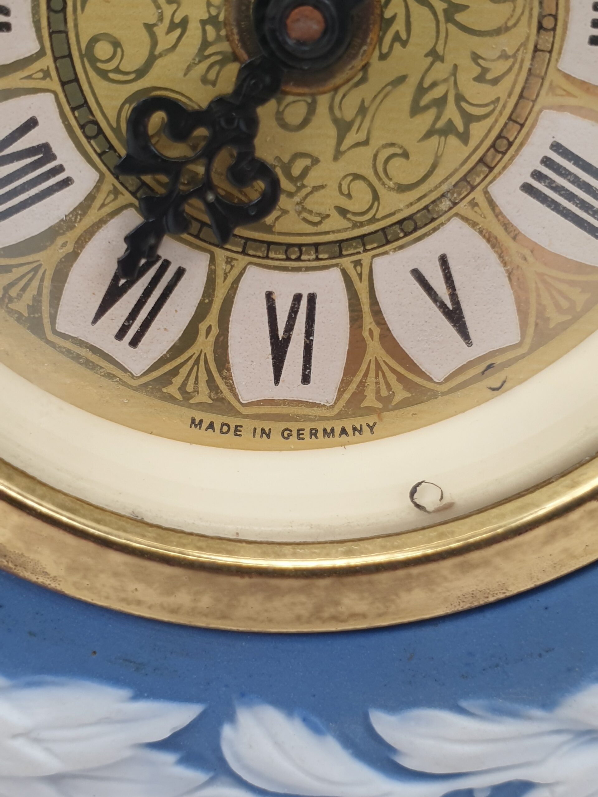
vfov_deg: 67.3
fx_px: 599
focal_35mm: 26
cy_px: 398
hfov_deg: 53.1
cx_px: 299
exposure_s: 1/50
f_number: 2.4
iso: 64
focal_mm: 4.3
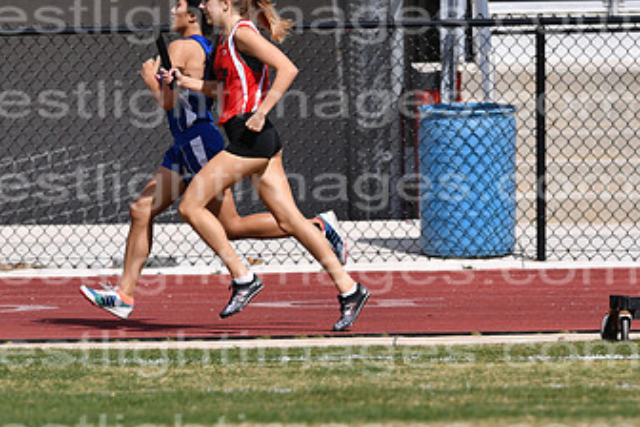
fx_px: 13812
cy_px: 146
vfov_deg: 1.8
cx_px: 206
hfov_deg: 2.7
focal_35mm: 777
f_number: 5.6
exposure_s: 1/1250
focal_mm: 300
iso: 100
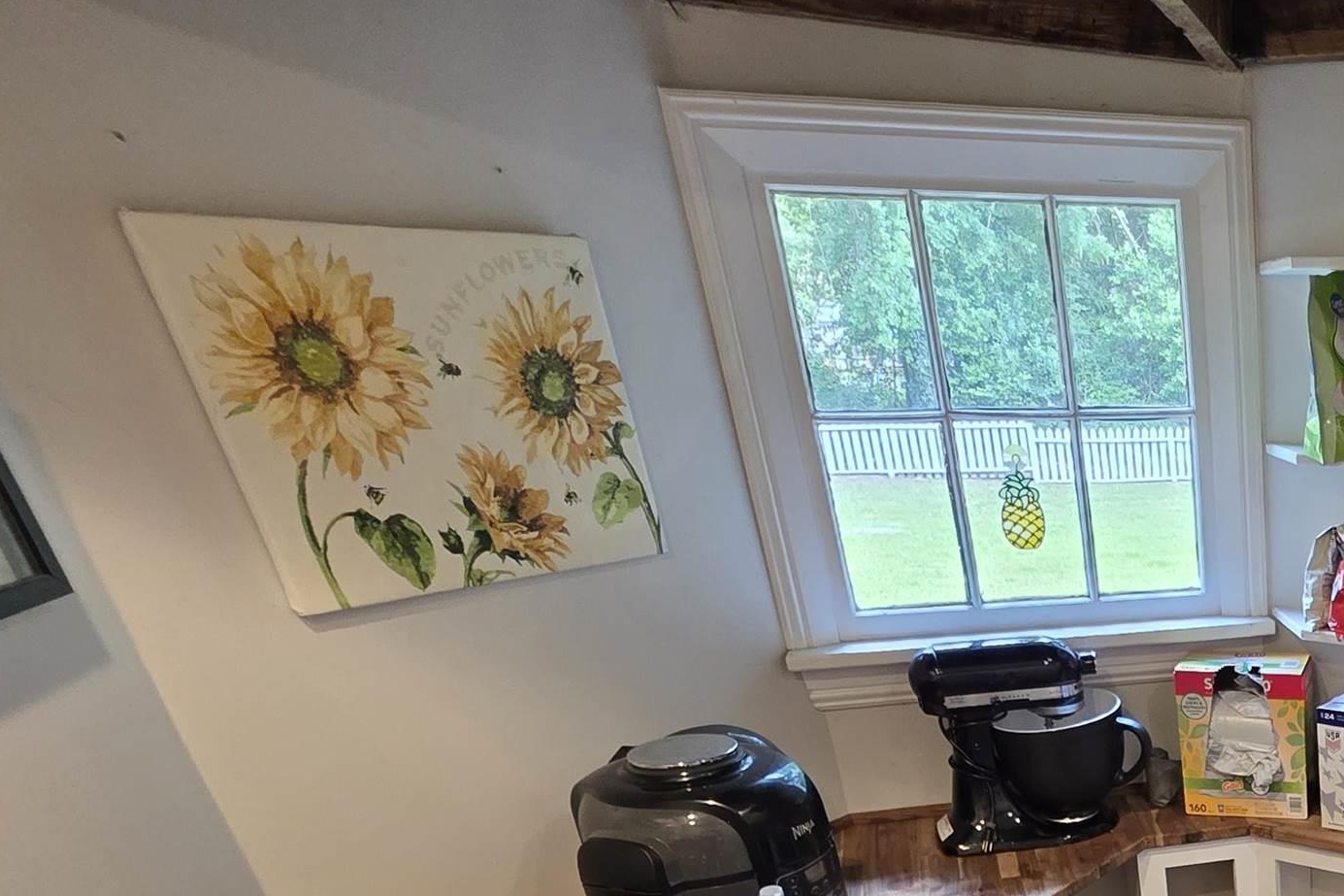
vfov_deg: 35.1
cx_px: 1392
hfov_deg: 48.7
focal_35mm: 30
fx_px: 1120
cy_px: 1059
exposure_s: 1/120
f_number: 1.9
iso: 200
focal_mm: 2.2
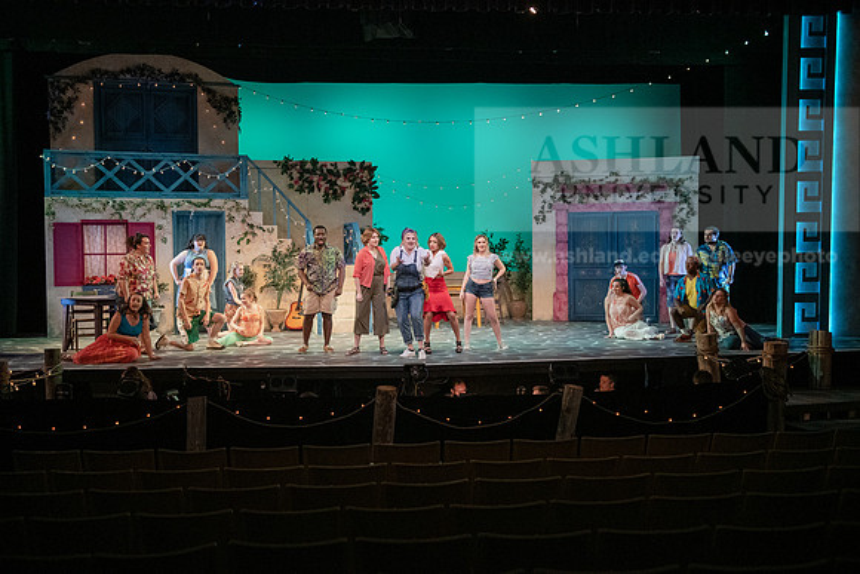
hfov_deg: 46.4
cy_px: 287
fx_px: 1004
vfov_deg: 31.9
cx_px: 430
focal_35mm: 42
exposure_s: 1/320
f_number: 3.2
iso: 4000
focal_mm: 42
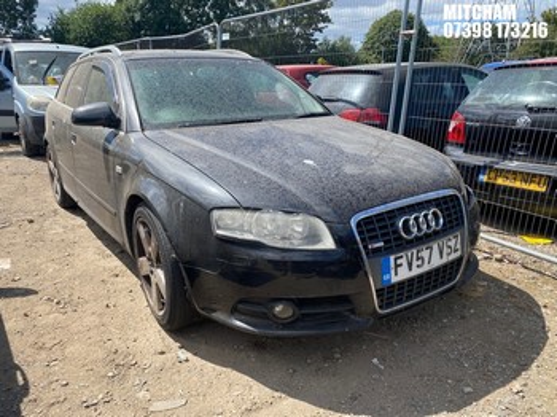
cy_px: 208
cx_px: 278
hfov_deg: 67.3
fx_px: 418
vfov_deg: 53.0
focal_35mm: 26
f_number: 1.8
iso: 32
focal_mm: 4.25
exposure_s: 1/1754
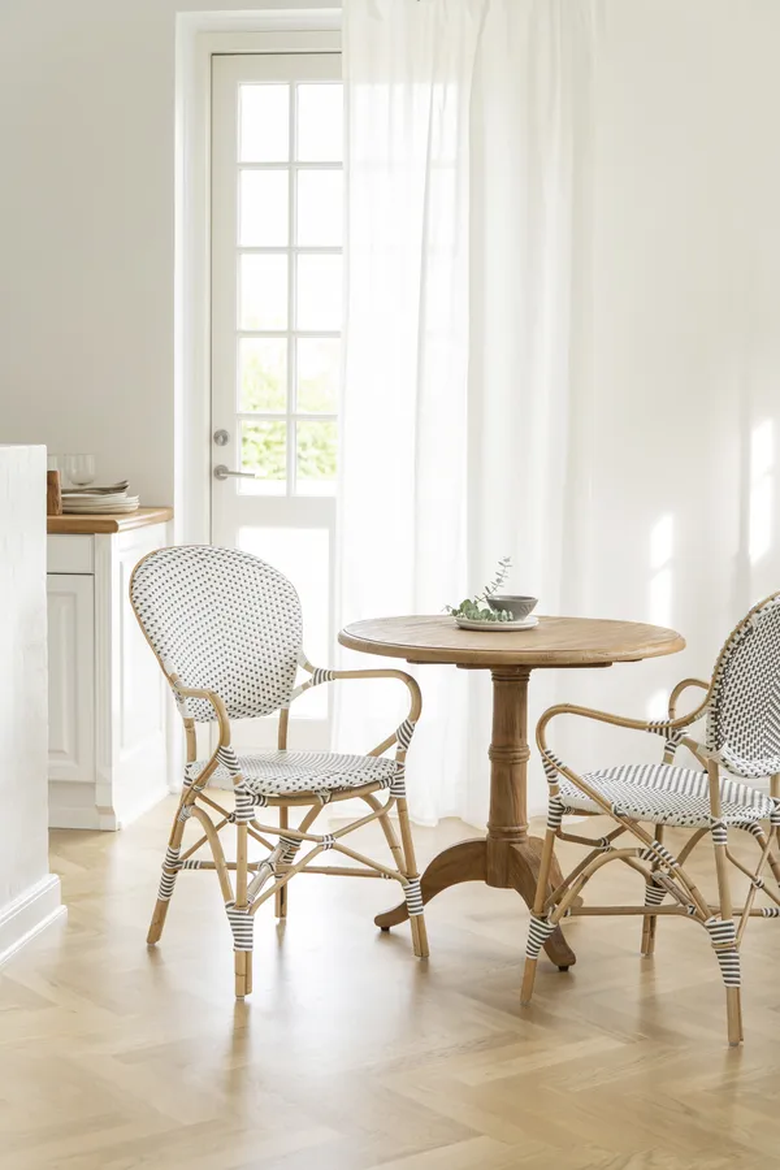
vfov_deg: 33.4
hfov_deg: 22.6
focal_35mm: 60
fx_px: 1950
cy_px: 585
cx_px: 390
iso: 100
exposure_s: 1/20
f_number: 4
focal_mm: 60
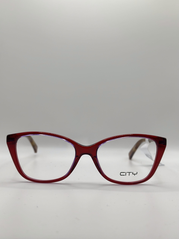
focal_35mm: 48
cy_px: 120
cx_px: 90
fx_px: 331
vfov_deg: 39.7
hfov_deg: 30.3
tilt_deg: -10.1
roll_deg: -2.6
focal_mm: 6.86
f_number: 1.78
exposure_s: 1/935
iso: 80
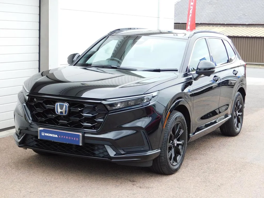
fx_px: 503
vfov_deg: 22.3
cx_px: 132
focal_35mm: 66
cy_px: 99
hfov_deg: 29.4
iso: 125
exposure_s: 1/160
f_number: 4.2
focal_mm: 11.7
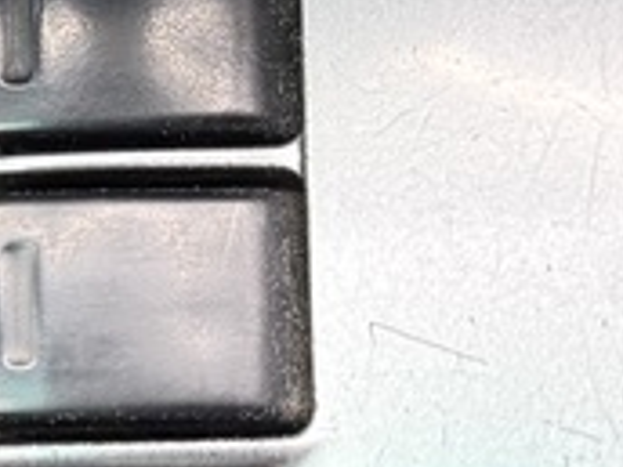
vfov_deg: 10.4
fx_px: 2574
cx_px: -355
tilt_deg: -56.9
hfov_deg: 13.0
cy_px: 275
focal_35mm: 143
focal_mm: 6.76
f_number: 1.78
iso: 320
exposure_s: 1/50
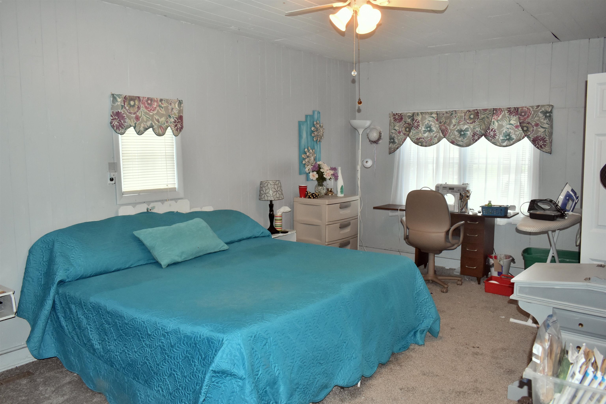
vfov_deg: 43.6
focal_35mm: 30
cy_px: 202
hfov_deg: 61.9
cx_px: 303
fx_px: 505
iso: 800
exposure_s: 1/100
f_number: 5
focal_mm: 20
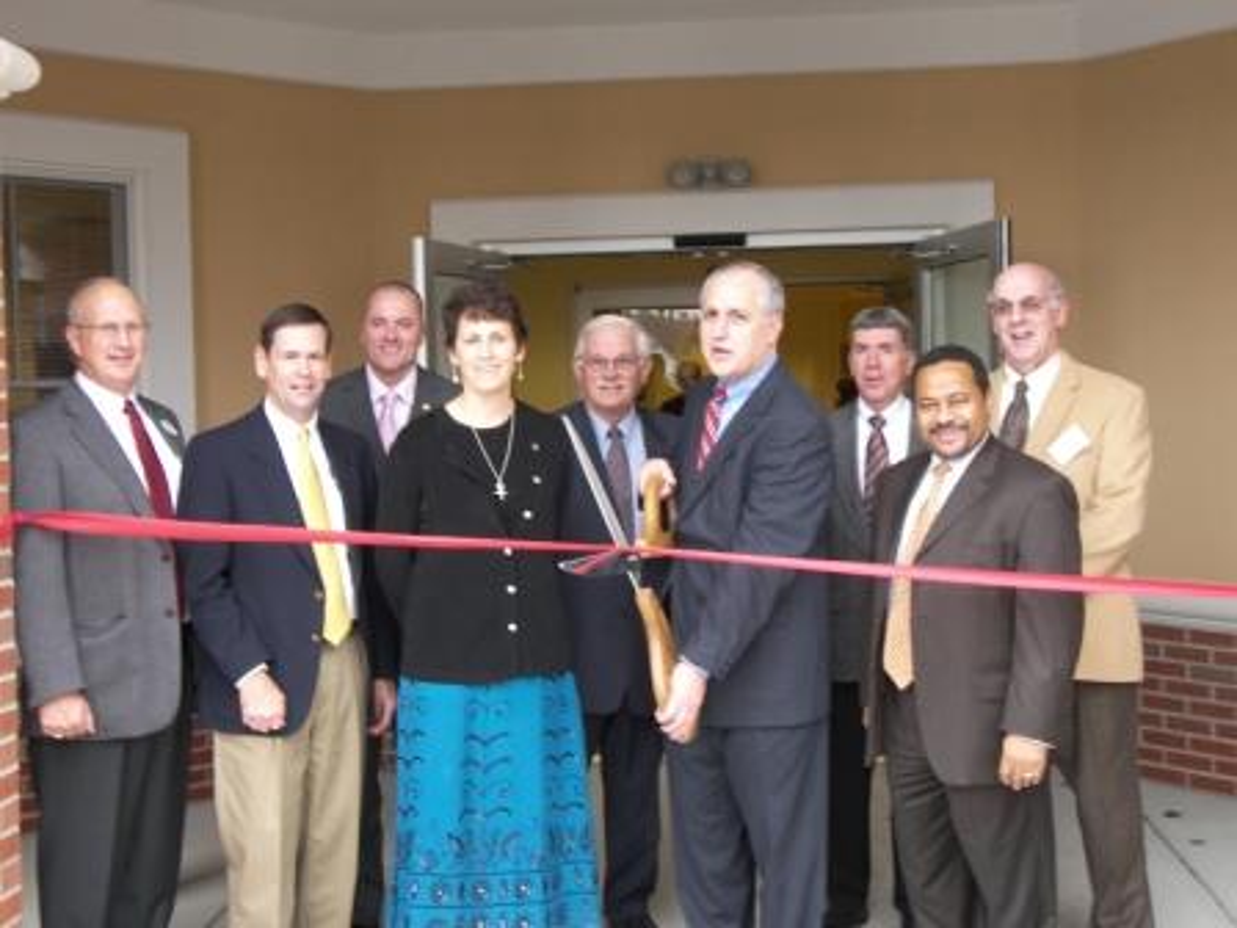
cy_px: 464
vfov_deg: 31.5
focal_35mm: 46
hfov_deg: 41.2
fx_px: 1644
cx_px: 618
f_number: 3.6
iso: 80
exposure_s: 1/40
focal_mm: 9.6
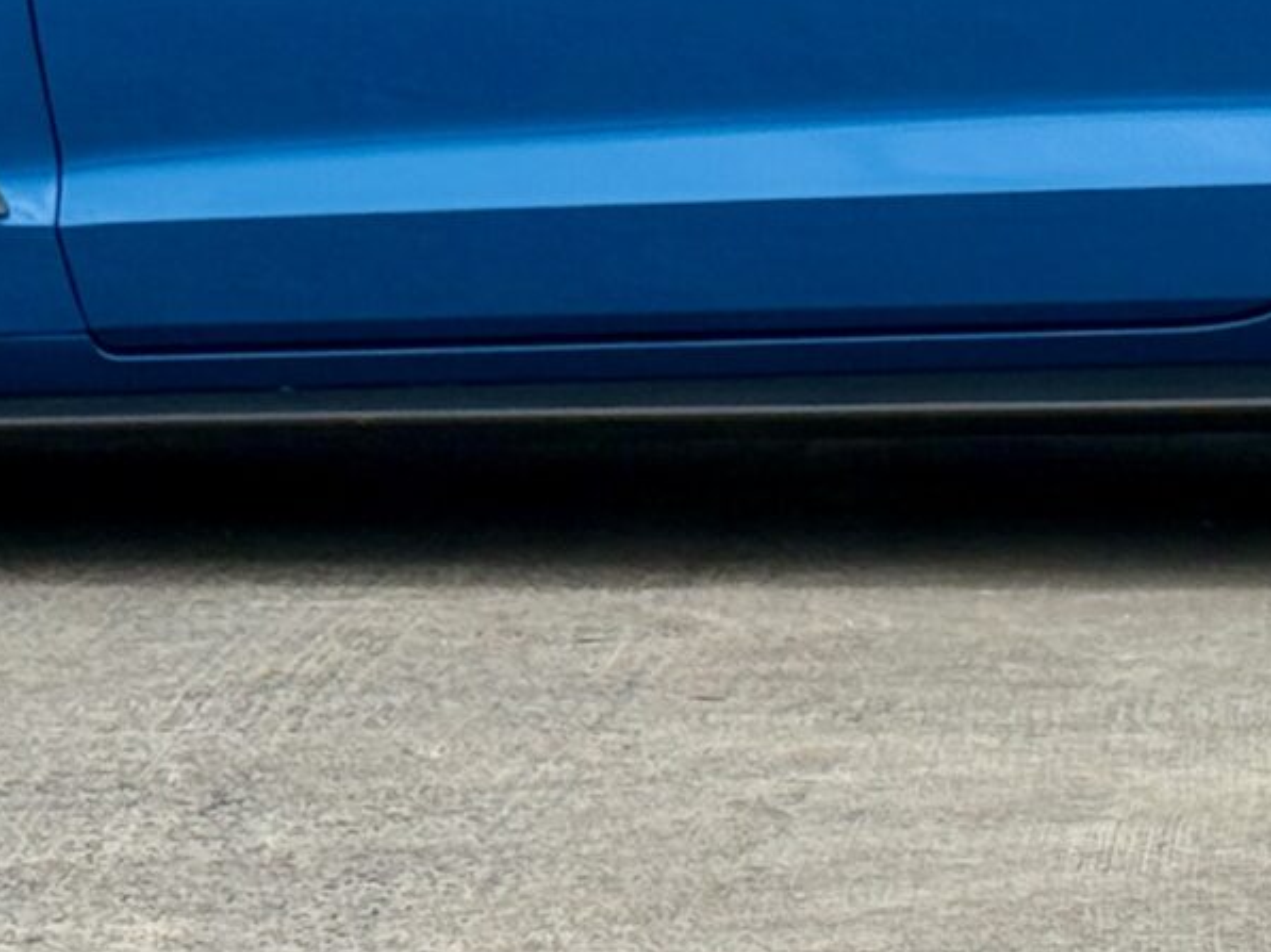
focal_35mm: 206
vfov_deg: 7.1
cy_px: -388
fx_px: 7559
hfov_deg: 9.6
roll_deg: +0.4
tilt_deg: +1.4
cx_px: 839
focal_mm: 6.76
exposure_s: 1/4878
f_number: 1.78
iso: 64
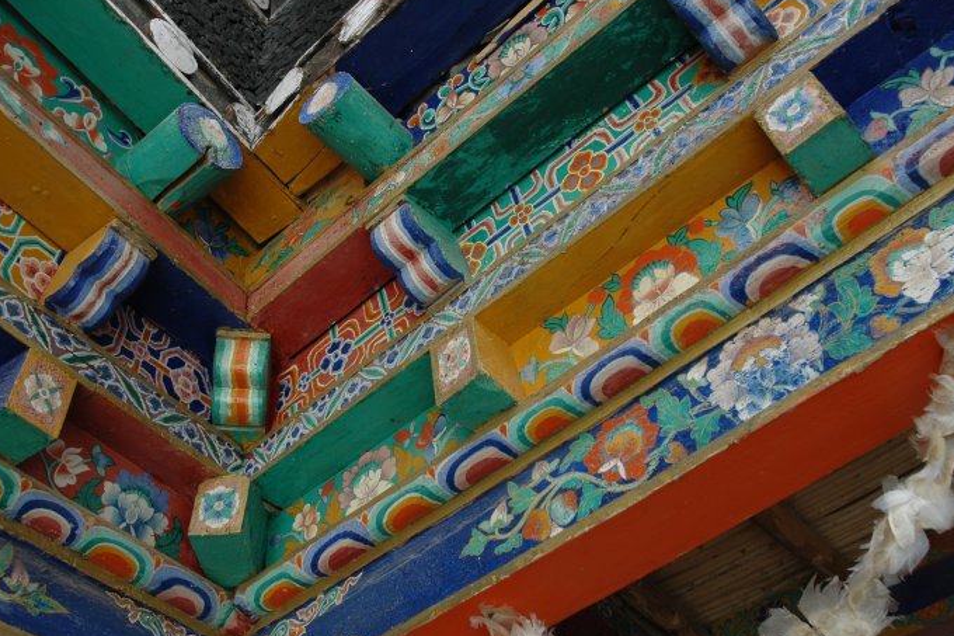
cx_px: 472
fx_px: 927
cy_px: 305
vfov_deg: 37.8
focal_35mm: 35
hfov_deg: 54.4
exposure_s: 1/125
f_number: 7.1
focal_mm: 22
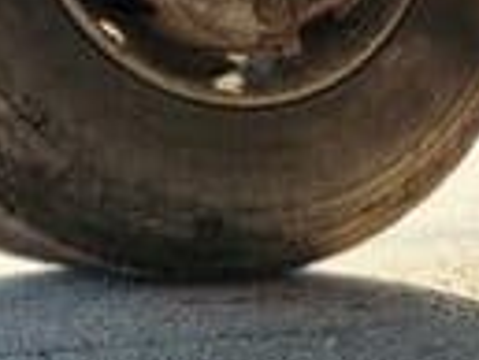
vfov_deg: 10.8
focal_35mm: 137
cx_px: 639
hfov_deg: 13.8
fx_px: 1898
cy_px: 208
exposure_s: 1/180
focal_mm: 5.4
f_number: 1.8
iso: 50
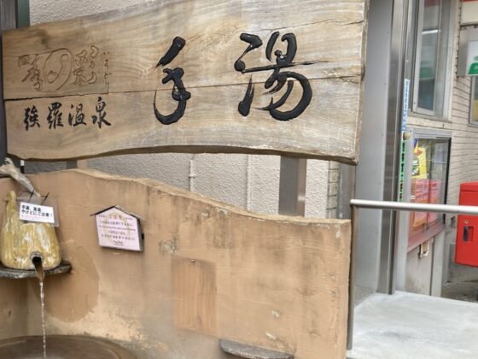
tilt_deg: -6.3
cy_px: 229
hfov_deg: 45.8
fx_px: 552
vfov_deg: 35.7
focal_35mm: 40
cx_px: 143
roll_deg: +0.0
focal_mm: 3.99
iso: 20
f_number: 1.8
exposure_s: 1/262
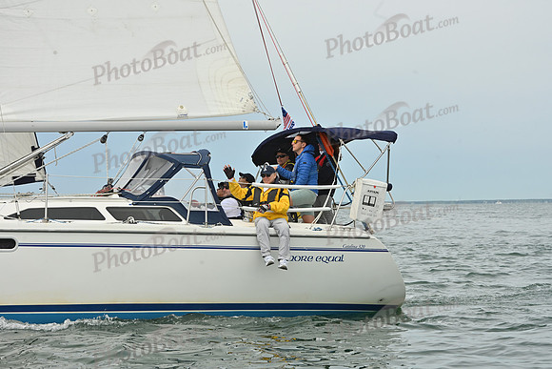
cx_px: 276
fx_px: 1534
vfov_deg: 13.7
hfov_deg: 20.4
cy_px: 184
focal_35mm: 100
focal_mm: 100
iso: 320
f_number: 11
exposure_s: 1/800
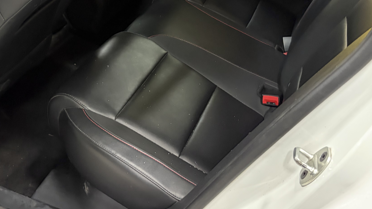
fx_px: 483
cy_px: 29
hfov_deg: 41.4
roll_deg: -2.8
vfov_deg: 23.9
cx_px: 118
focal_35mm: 49
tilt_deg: -27.0
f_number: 1.6
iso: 640
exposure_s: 1/25
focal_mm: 5.96
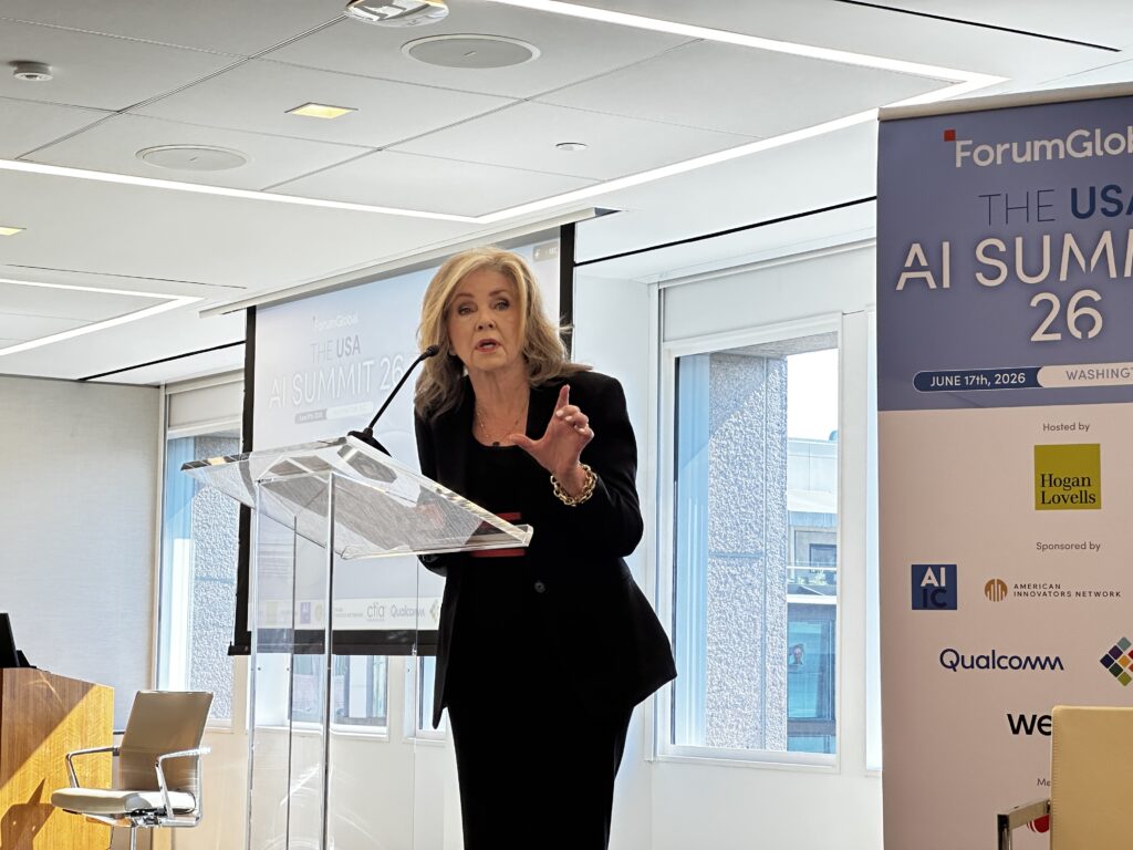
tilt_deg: +5.6
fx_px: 2520
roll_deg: -0.5
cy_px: 425
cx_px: 566
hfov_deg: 25.3
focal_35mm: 77
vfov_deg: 19.1
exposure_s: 1/100
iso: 125
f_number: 2.8
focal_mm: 9
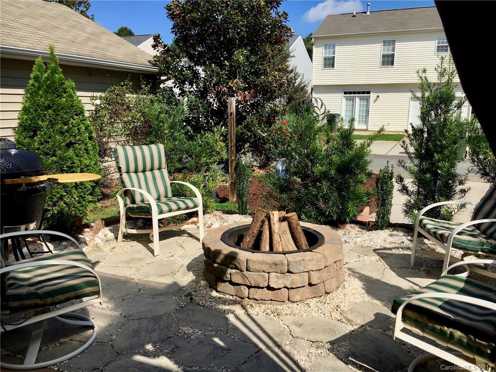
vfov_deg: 48.2
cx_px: 248
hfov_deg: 61.7
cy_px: 186
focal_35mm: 29
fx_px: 416
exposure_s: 1/2262
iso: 25
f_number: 2.2
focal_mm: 4.15
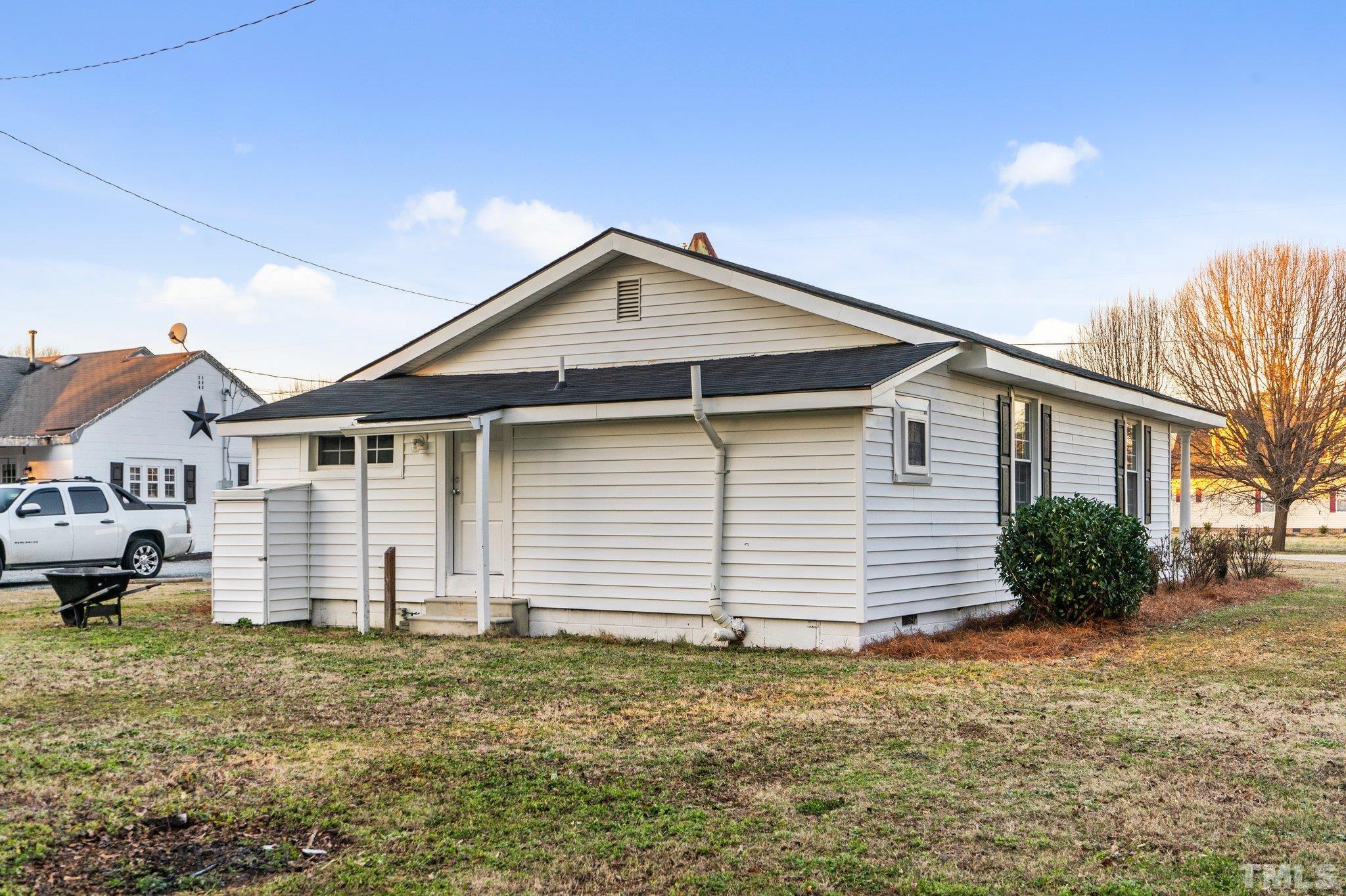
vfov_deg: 36.9
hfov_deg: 53.1
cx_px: 673
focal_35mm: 36
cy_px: 448
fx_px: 1346
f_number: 8
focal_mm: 36
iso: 200
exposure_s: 1/100
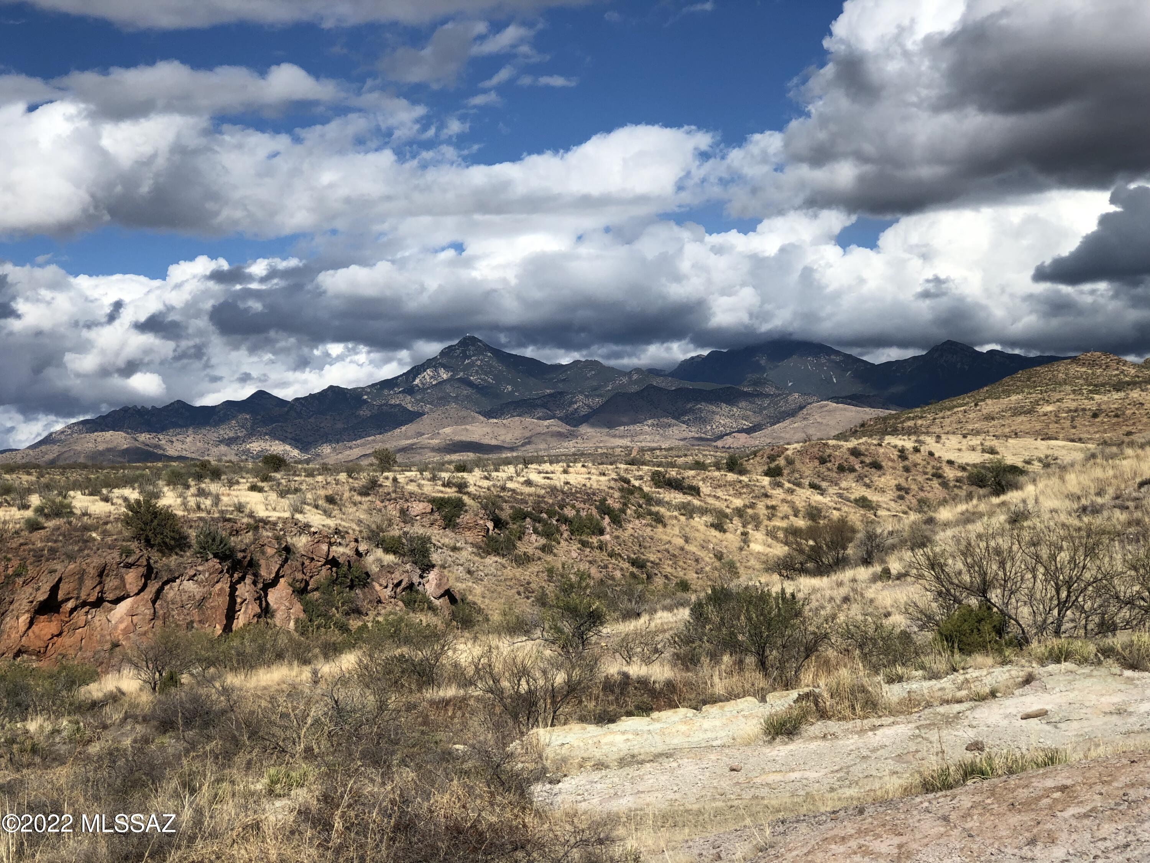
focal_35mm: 57
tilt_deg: -0.4
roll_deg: +1.1
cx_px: 575
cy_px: 432
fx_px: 1894
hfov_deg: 33.8
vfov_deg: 25.7
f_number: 2.8
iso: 20
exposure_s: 1/1621
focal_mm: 6.6
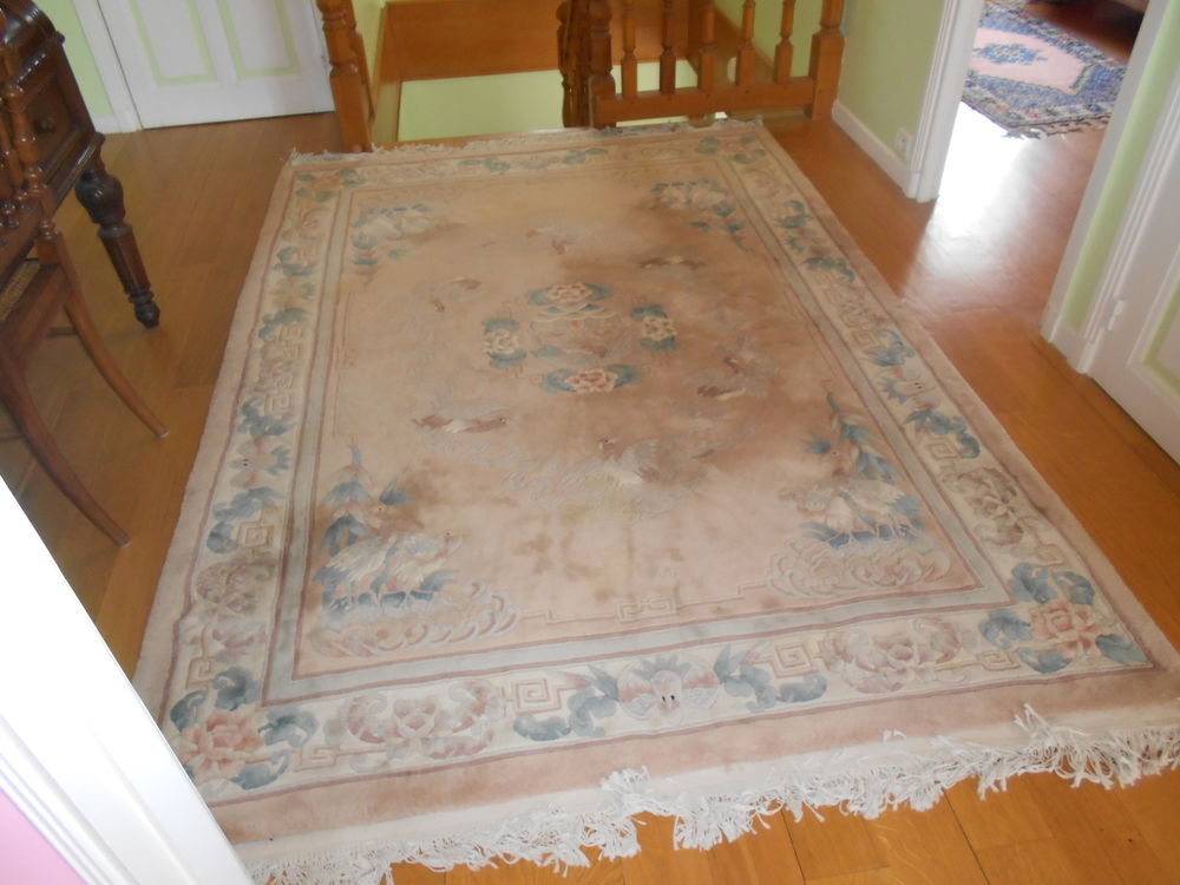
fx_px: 886
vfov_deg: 53.1
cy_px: 442
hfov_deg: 67.3
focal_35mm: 26
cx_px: 590
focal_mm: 4.6
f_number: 3.2
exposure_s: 1/25
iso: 200
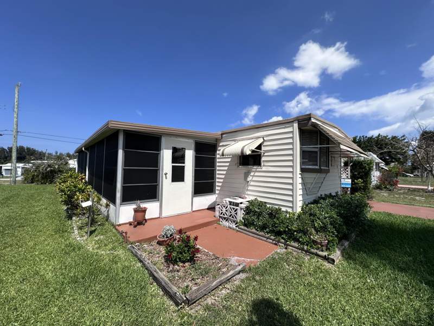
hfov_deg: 102.1
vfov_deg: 85.7
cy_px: 163
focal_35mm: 14
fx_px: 176
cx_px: 217
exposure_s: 1/2882
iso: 50
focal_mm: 2.22
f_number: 2.2
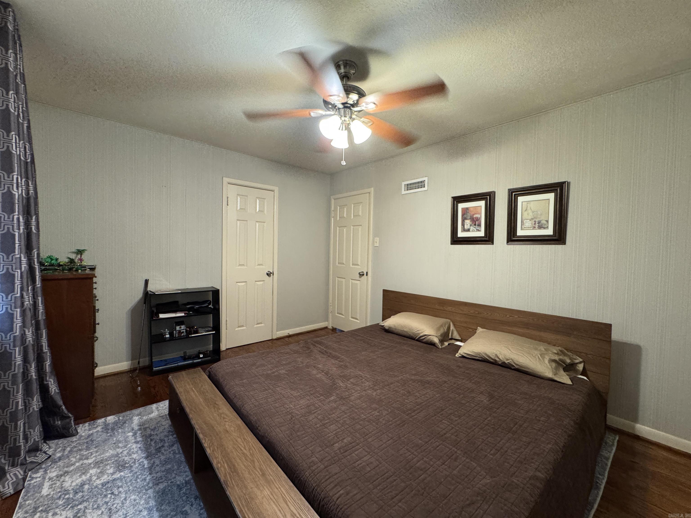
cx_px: 346
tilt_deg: -1.9
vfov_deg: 85.7
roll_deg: -0.9
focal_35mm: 14
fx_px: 279
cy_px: 259
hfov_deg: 102.1
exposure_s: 1/60
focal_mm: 2.22
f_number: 2.2
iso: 500
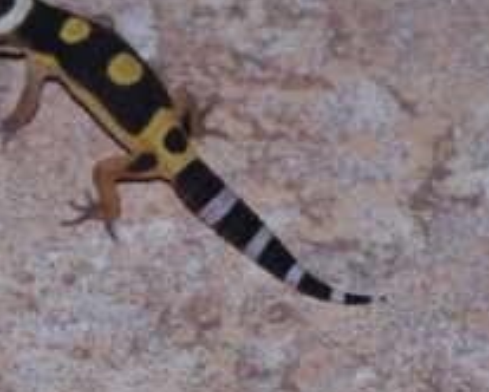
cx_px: 92
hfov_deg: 8.0
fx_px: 3491
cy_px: 118
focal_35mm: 241
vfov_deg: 6.4
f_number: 3.2
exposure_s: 1/100
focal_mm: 21.2
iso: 80
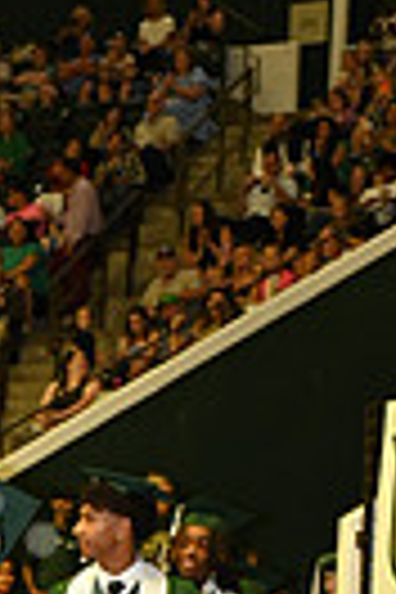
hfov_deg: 8.4
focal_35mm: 158
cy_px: 954
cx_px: -279
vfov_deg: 12.2
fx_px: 2607
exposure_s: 1/60
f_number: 5.6
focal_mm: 36
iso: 1600
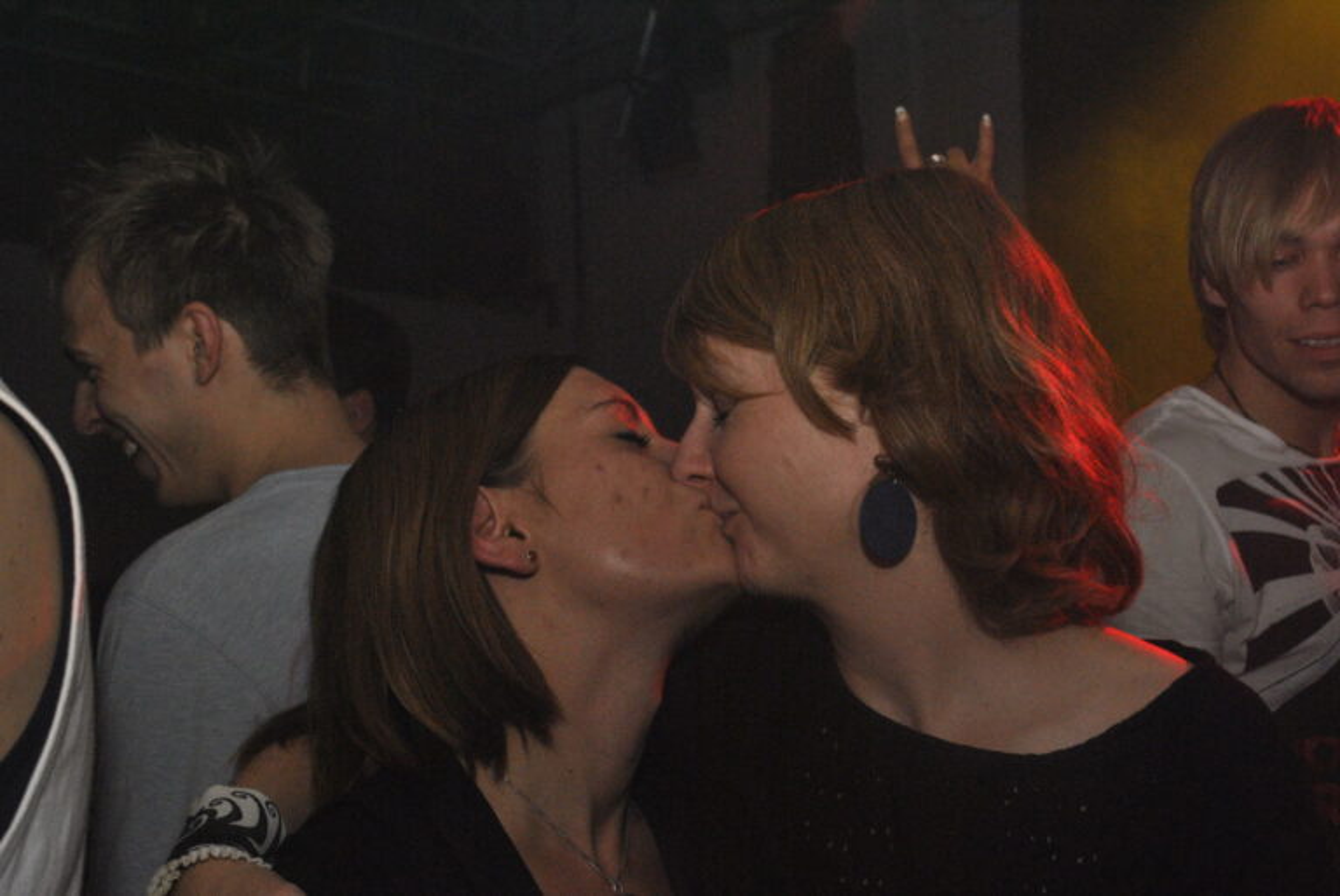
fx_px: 1900
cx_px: 670
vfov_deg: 26.6
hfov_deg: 38.8
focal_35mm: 51
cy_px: 448
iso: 800
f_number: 7.1
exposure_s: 1/60
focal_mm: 34
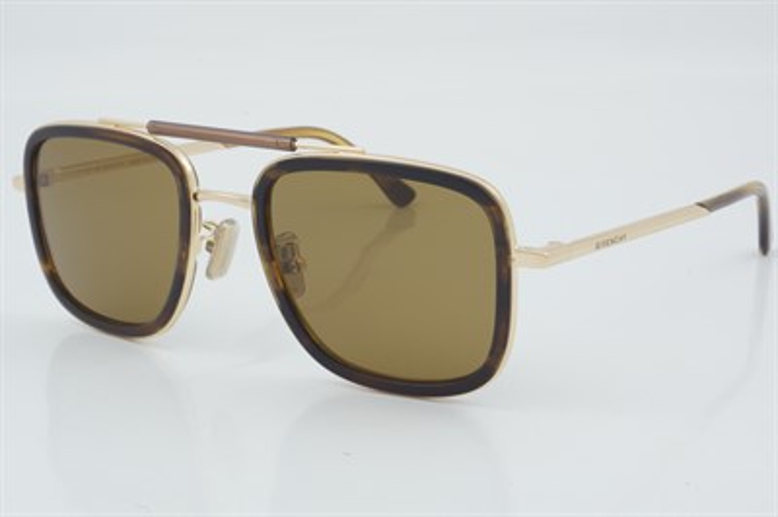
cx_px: 389
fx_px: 1619
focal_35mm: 75
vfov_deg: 18.2
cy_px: 258
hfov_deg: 27.0
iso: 100
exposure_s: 1/3
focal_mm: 50
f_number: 29
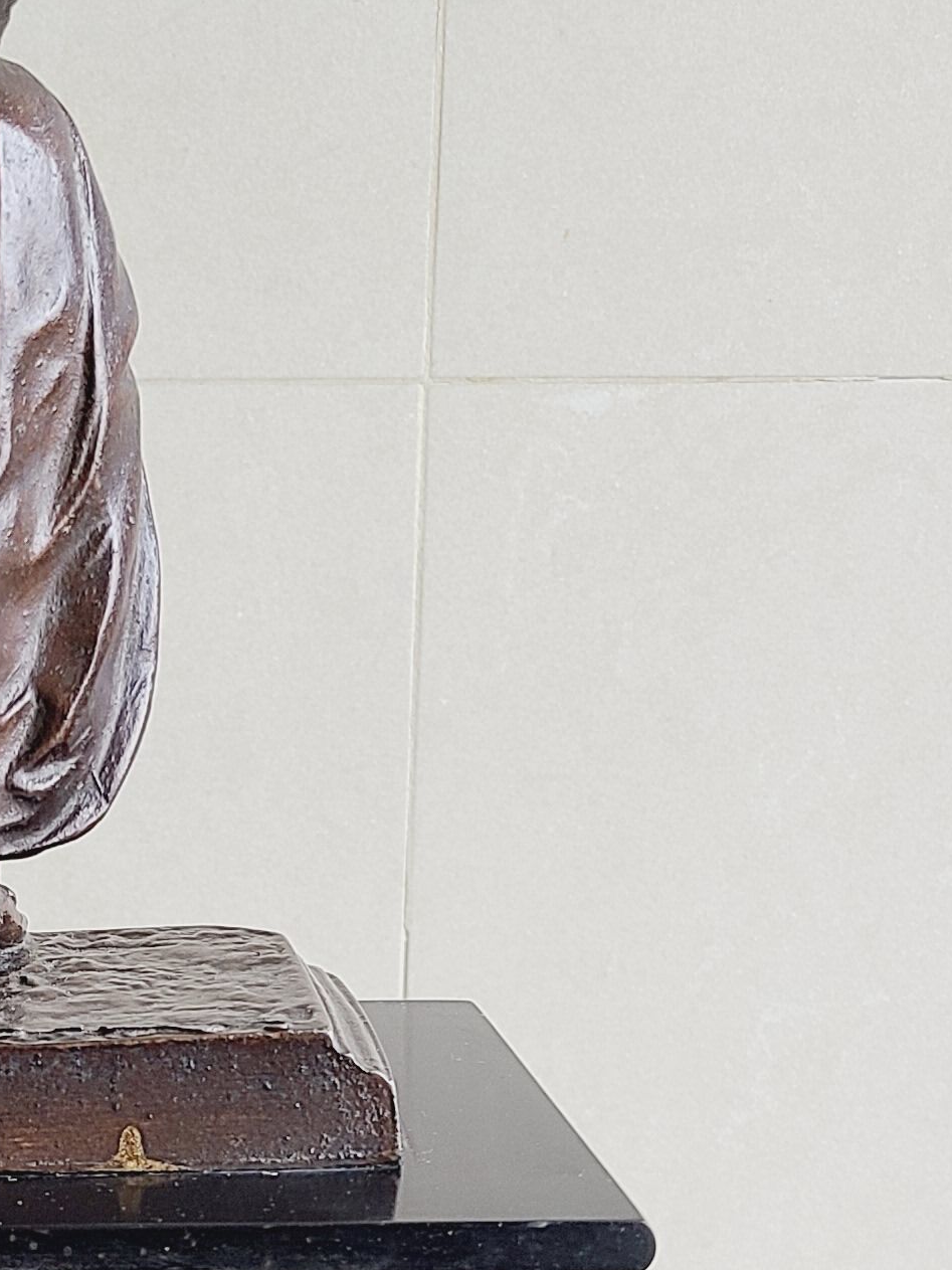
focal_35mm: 83
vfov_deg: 23.1
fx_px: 3044
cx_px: -114
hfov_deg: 17.2
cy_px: 1101
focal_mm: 5.4
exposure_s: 1/120
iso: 80
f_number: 1.8
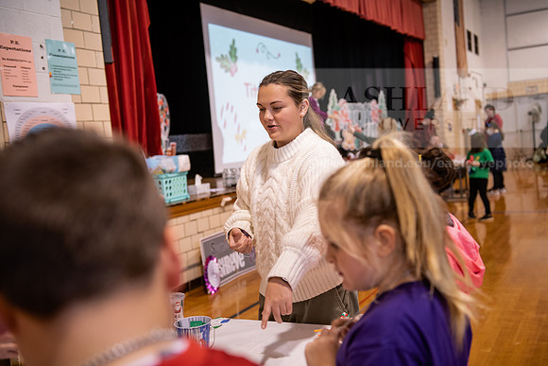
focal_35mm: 40
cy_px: 183
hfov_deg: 48.4
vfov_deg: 33.4
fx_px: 609
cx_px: 274
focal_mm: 40
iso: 1000
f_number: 3.2
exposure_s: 1/160
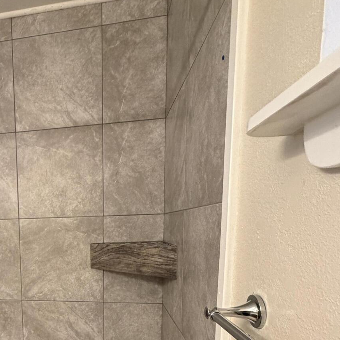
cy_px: 267
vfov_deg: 52.4
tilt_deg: -7.3
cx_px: 47
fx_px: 322
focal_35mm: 29
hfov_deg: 50.6
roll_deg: +2.1
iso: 250
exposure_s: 1/60
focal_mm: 2.22
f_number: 2.2
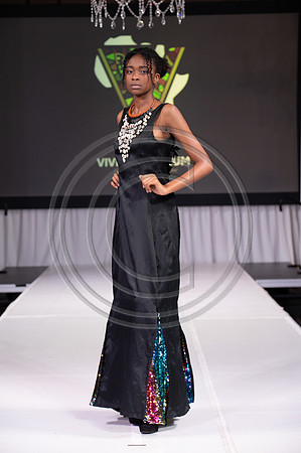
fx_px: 1232
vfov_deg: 20.8
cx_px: 150
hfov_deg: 13.9
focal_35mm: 98
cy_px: 226
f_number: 5.6
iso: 2000
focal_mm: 98
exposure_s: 1/400
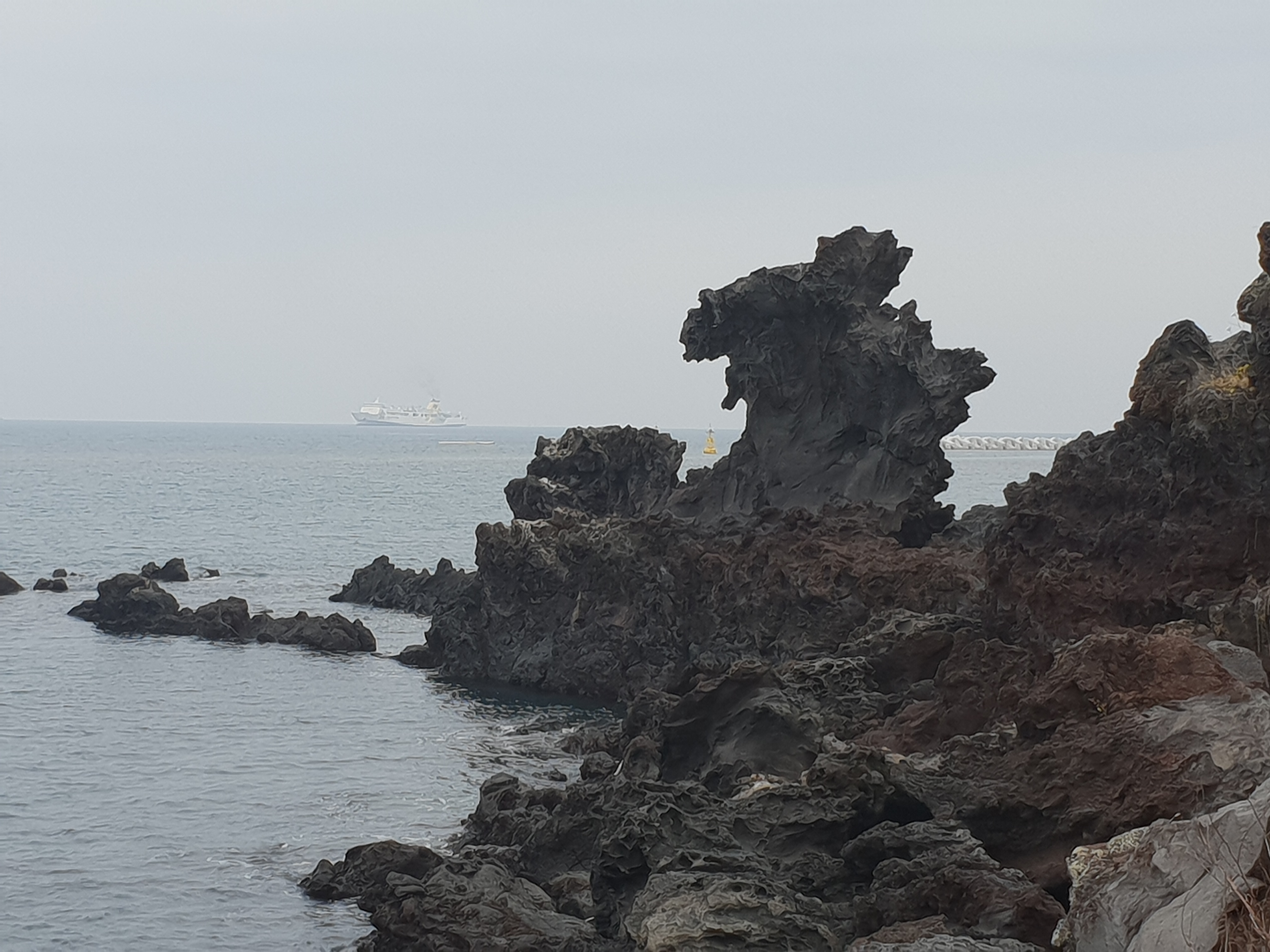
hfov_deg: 67.3
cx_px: 635
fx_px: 954
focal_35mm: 26
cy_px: 476
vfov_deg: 53.1
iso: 50
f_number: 2.4
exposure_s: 1/864
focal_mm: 4.3
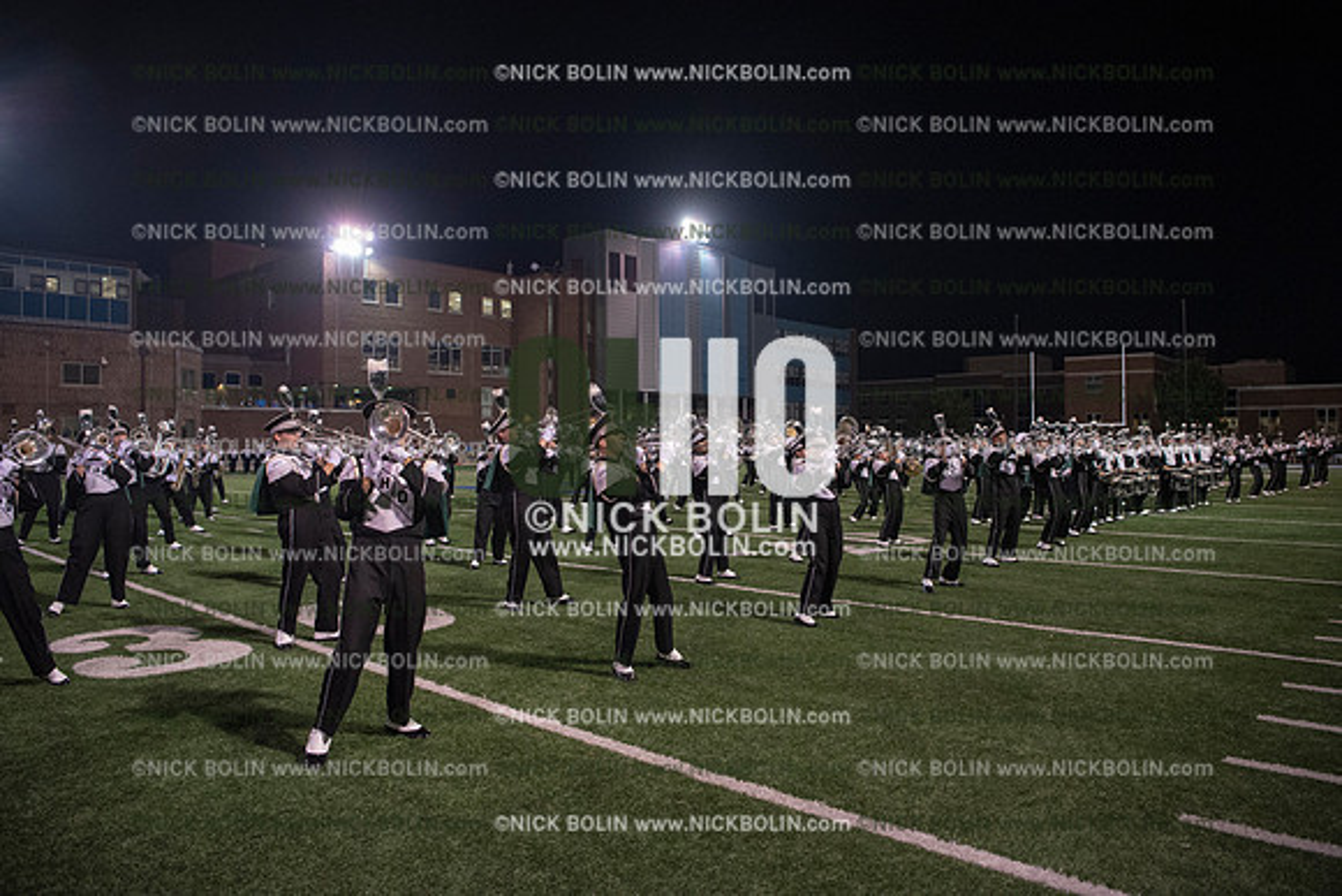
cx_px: 671
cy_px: 448
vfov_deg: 53.2
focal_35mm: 24
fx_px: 895
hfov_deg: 73.7
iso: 3200
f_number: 3.2
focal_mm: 24
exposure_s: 1/500
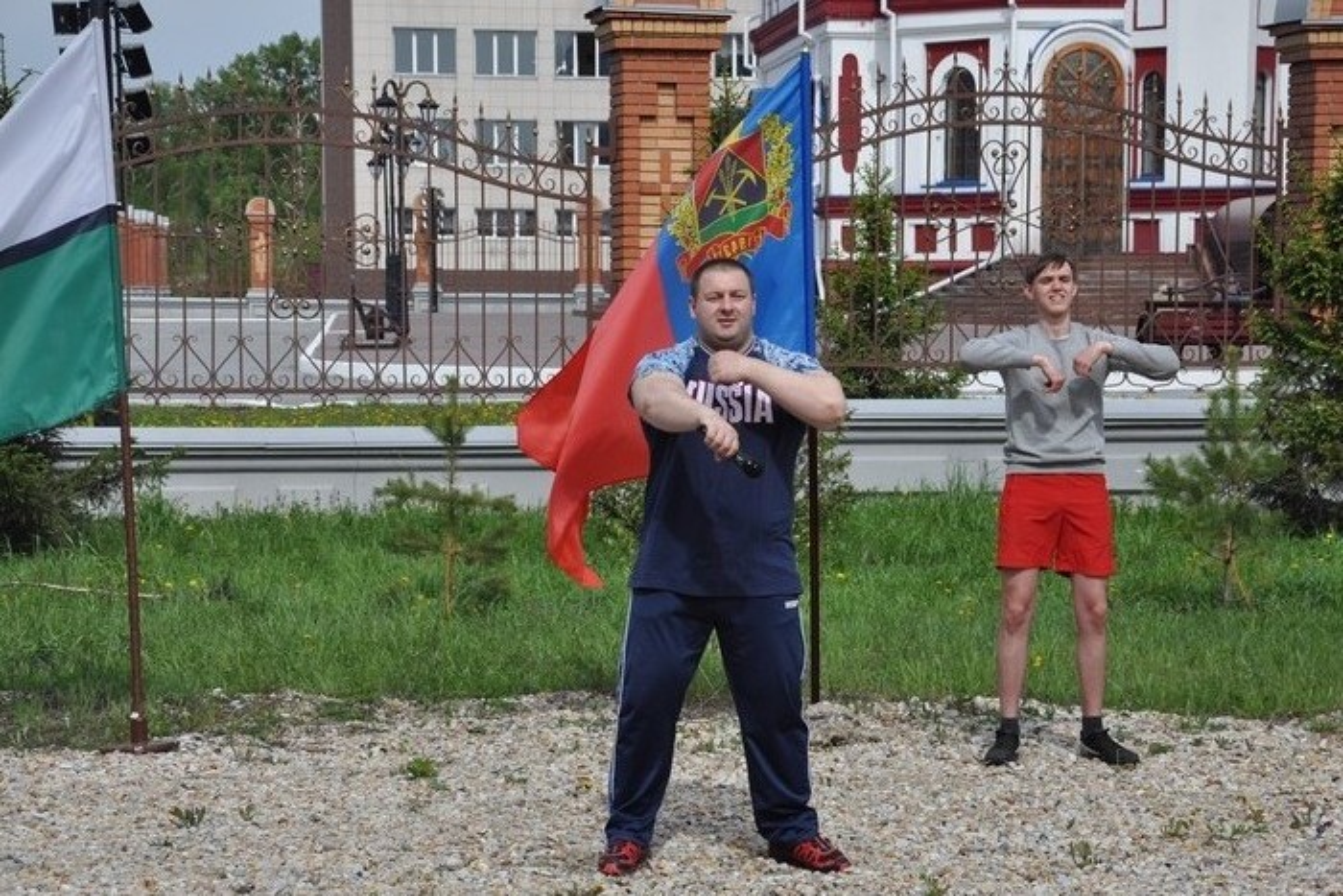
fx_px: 3246
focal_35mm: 87
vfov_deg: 15.7
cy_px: 448
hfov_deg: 23.4
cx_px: 672
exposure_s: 1/1600
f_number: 6.3
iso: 400
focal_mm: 58
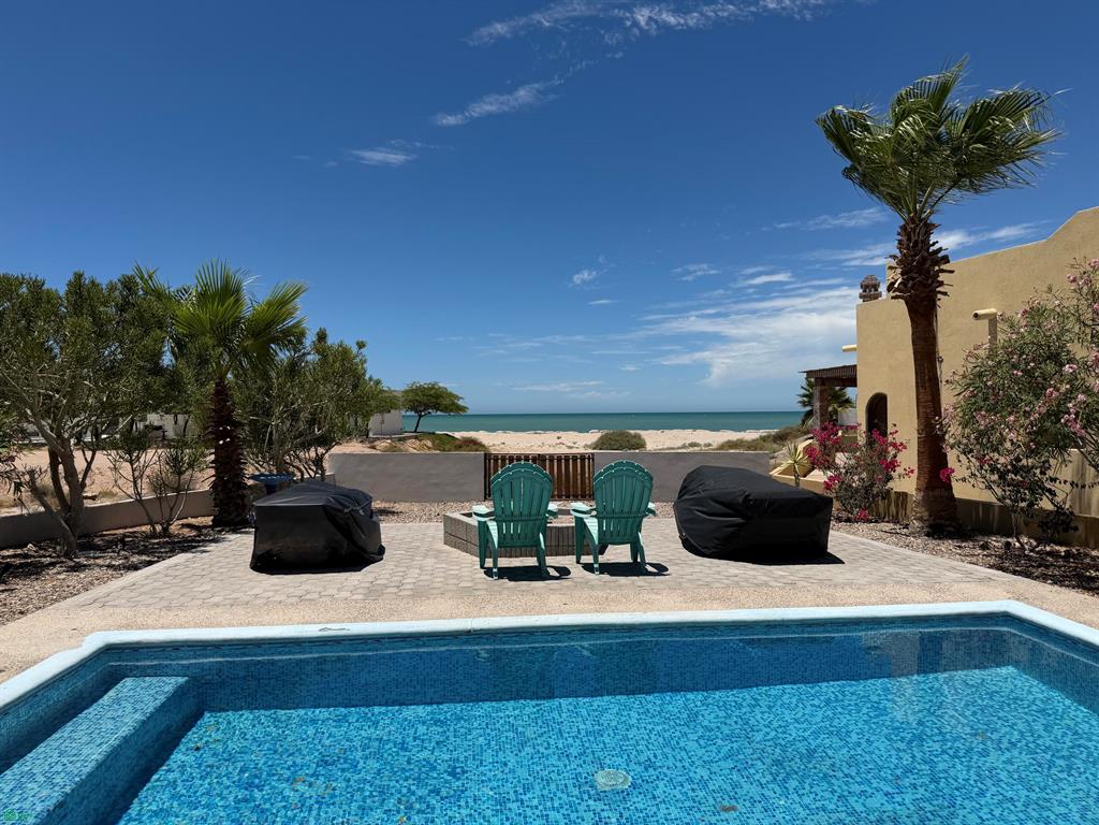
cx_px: 550
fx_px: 762
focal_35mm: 24
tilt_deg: +1.1
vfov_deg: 56.8
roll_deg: +0.3
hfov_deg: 71.6
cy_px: 412
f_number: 1.78
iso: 80
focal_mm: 6.76
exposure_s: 1/10309
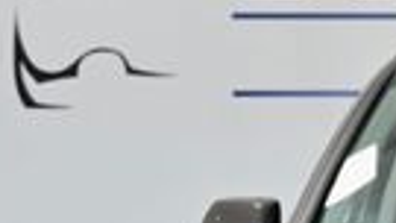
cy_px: 377
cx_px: 625
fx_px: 1985
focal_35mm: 189
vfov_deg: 6.3
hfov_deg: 10.9
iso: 2000
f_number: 4
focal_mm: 38
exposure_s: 1/1600
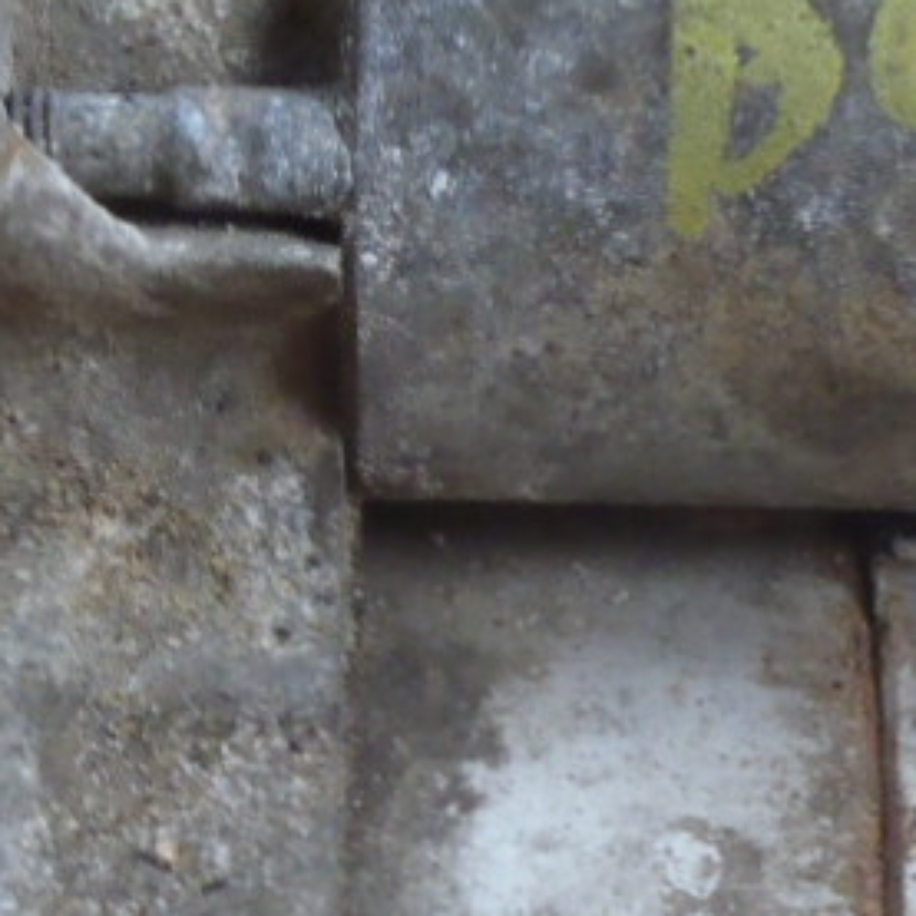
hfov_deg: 11.5
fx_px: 4521
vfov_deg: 11.5
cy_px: 843
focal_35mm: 151
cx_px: 761
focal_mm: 6.64
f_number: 4.7
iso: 200
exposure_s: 1/8
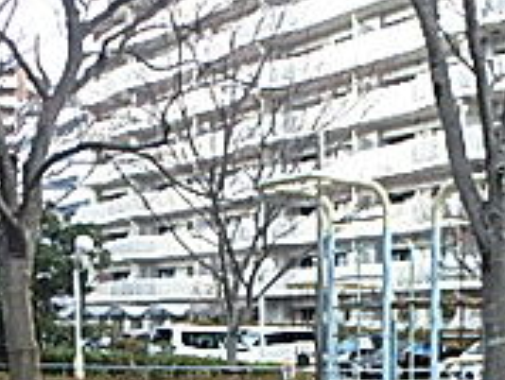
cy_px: 508
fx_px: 979
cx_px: 380
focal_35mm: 67
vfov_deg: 20.0
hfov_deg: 28.5
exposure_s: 1/100
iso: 125
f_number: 3.5
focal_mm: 3.7
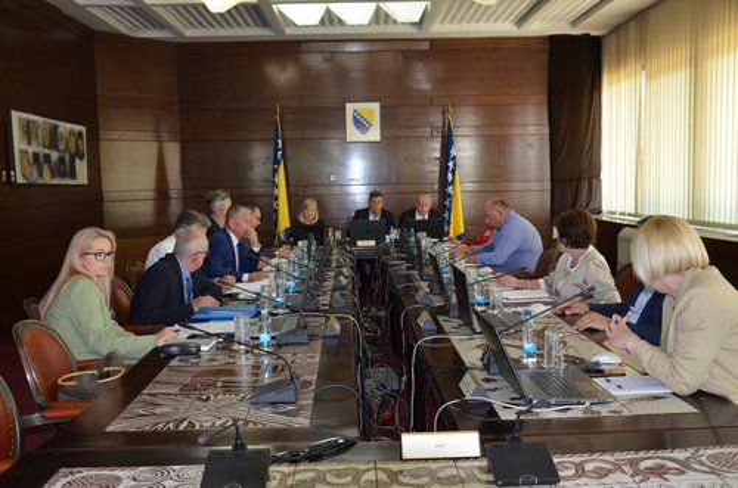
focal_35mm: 38
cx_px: 369
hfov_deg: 51.4
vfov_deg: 35.3
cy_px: 244
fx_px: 767
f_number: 4
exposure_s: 1/60
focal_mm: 25
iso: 900
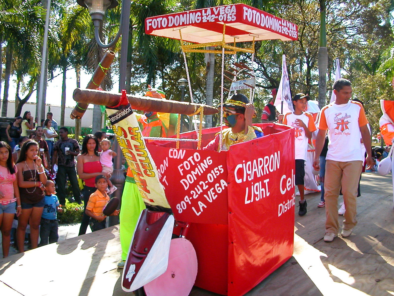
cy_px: 148
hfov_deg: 50.1
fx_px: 421
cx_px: 197
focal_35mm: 37
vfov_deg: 38.7
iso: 100
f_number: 2.7
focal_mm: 5.6
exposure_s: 1/331
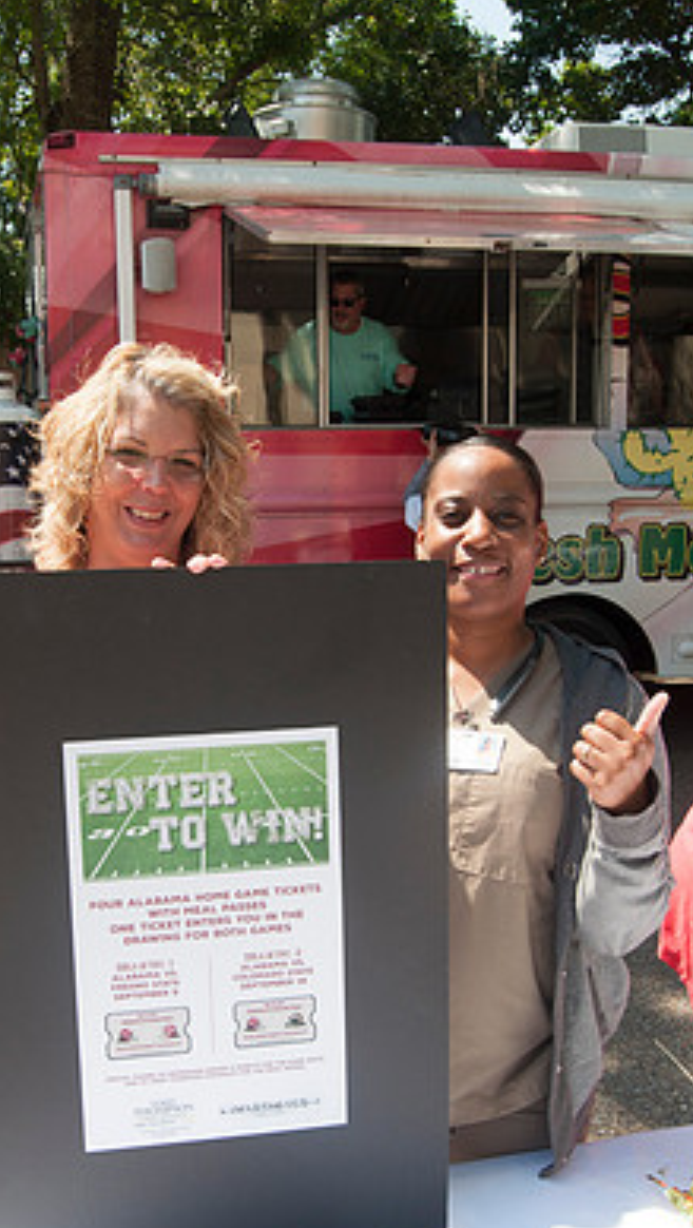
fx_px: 1303
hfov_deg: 29.7
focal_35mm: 40
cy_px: 671
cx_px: 264
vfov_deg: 50.4
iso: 200
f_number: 8
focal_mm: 22
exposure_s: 1/200
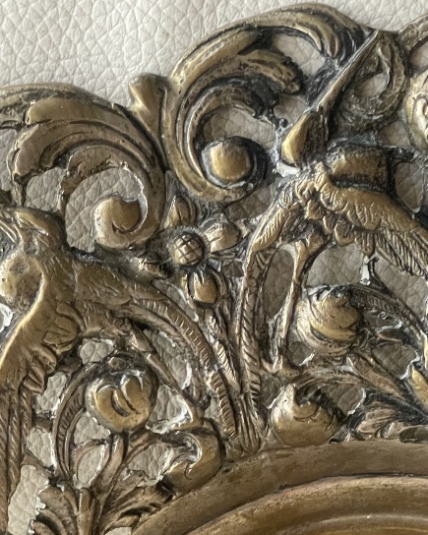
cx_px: 242
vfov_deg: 16.9
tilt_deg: -72.5
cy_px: 506
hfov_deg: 13.8
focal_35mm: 112
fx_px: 1774
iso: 320
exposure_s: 1/60
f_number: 2
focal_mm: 6
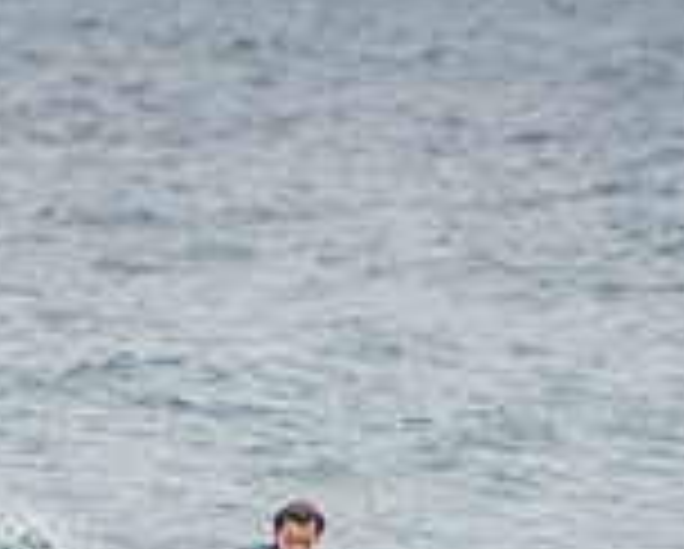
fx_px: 42344
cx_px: 261
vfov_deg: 0.7
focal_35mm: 2089
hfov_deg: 0.9
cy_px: 664
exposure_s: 1/1600
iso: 280
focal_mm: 390
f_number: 5.6
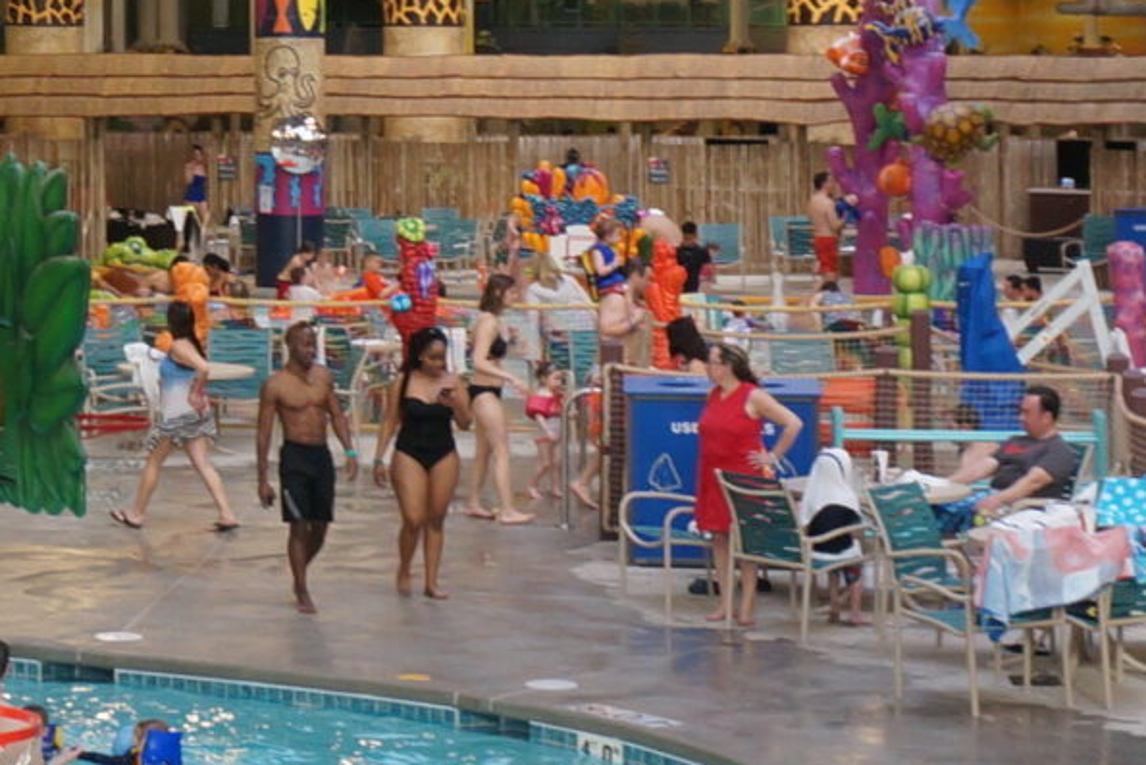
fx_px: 3693
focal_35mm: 116
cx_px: -156
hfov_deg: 17.0
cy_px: -154
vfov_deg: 11.6
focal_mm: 16
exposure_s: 1/160
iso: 400
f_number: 4
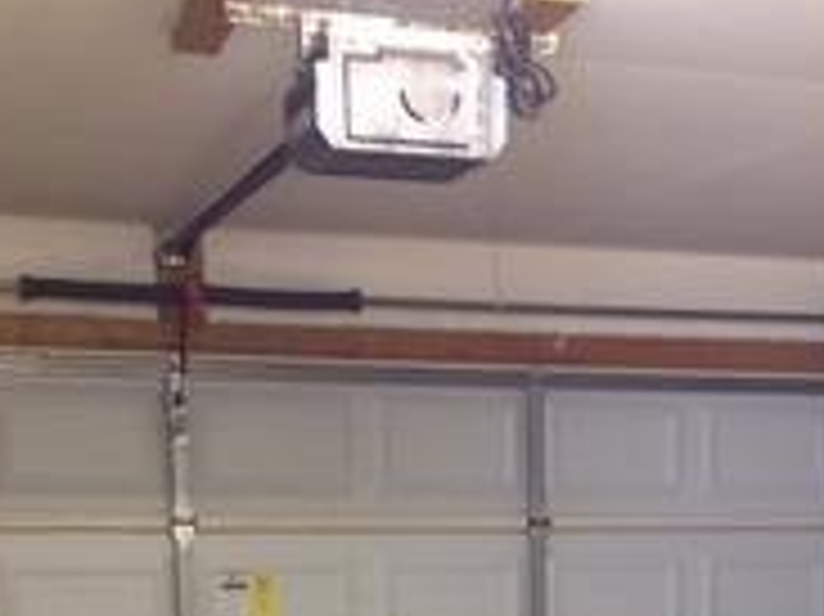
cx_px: 662
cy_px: 773
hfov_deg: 25.2
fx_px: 1808
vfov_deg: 18.2
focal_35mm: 76
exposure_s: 1/17
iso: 320
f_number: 2.2
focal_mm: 4.15
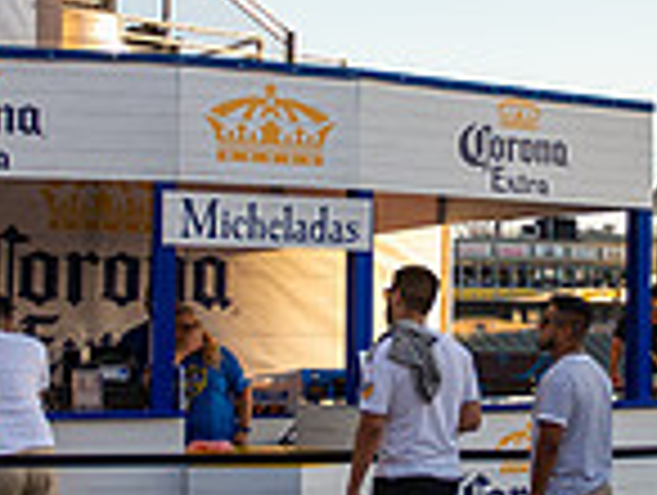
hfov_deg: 19.2
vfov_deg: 14.5
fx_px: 1939
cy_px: 196
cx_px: 423
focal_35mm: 102
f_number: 2.8
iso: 125
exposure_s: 1/800
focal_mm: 26
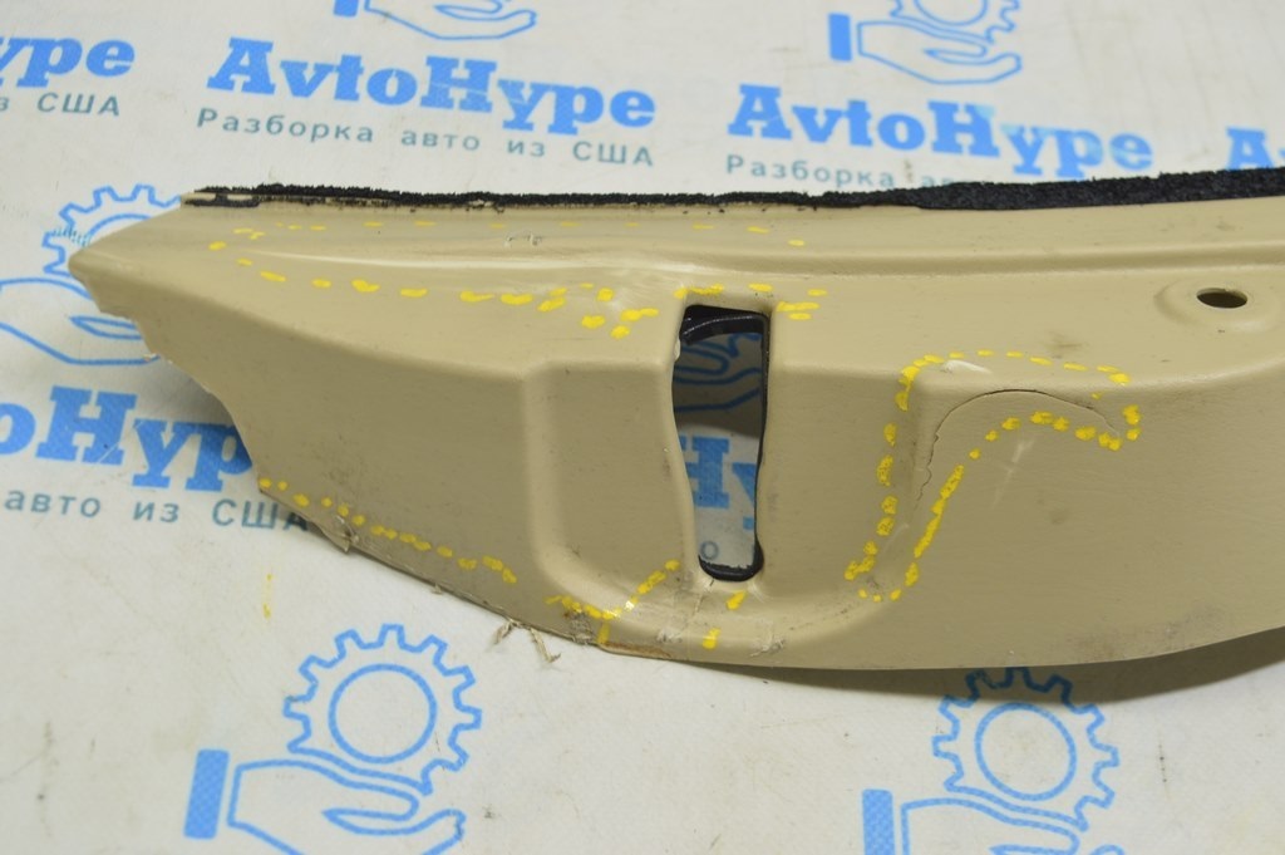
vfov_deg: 28.9
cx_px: 642
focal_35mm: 46
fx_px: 1658
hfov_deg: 42.4
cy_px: 428
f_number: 5.6
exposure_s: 1/20
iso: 400
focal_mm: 31
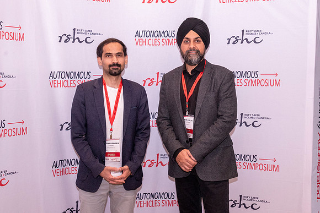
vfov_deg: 30.3
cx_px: 151
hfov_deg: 44.2
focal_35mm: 44
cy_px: 106
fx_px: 394
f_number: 9
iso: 2500
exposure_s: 1/100
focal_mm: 28
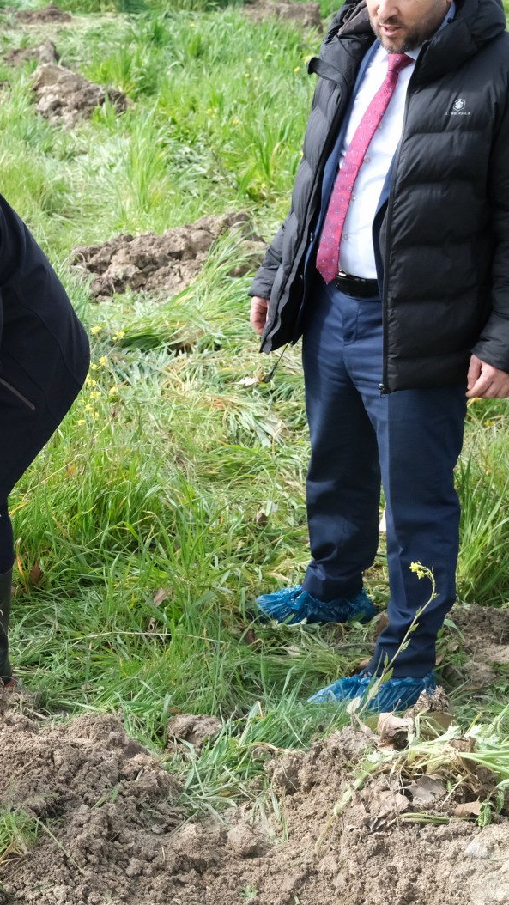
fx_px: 1679
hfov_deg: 16.2
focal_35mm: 70
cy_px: 453
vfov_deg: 30.2
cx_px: -174
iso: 3200
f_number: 6.4
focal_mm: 29.2
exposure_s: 1/2000
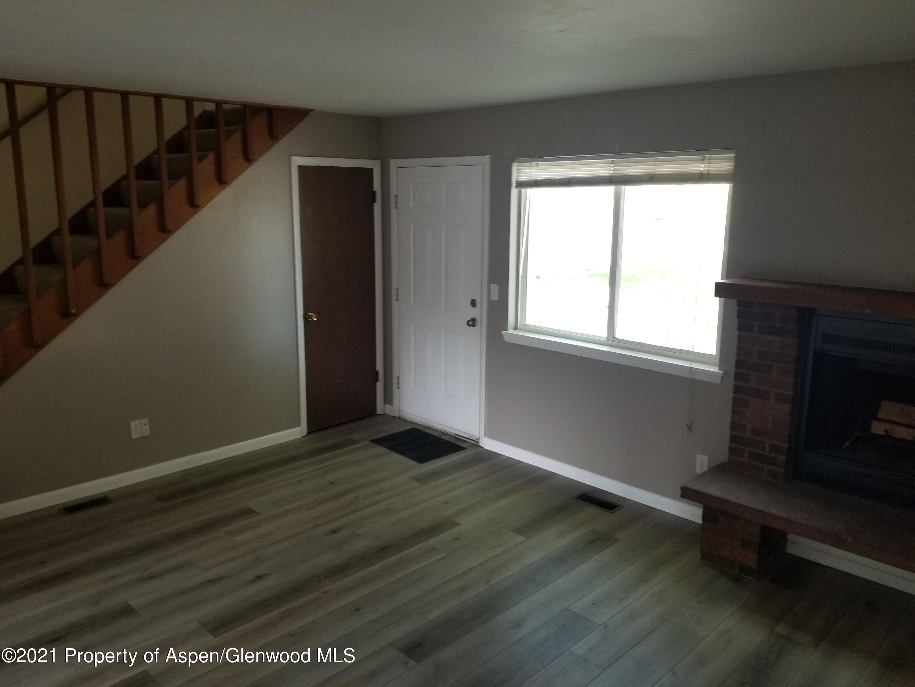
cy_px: 344
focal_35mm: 26
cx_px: 458
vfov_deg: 53.1
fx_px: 687
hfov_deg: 67.3
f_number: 1.7
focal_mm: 4.25
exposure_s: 1/40
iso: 160
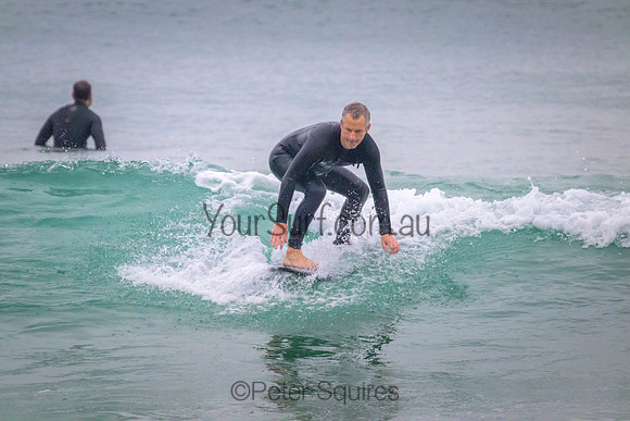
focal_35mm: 800
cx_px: 315
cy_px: 210
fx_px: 14003
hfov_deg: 2.6
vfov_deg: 1.7
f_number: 11
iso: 11400
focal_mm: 800
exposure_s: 1/1250
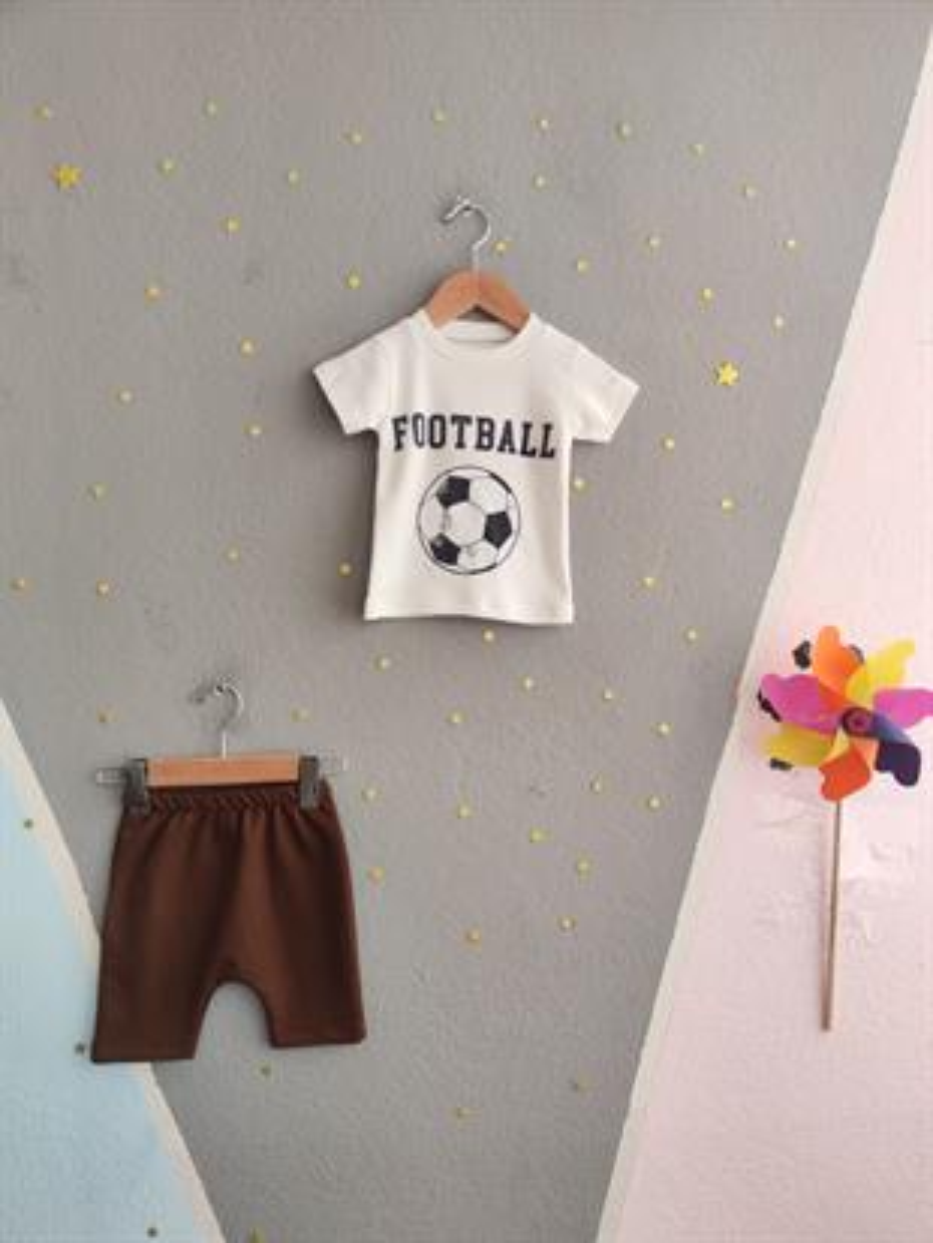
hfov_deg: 56.8
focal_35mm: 24
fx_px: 862
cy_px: 622
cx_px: 466
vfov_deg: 71.6
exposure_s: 1/82.9
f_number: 1.88
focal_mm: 5.59
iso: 235
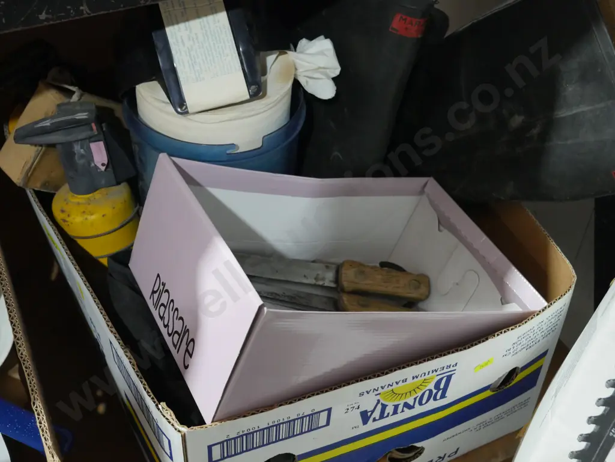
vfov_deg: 30.3
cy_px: 231
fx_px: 853
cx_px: 308
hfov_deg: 39.6
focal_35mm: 48
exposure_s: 1/60
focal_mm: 24
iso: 3200
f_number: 5.2
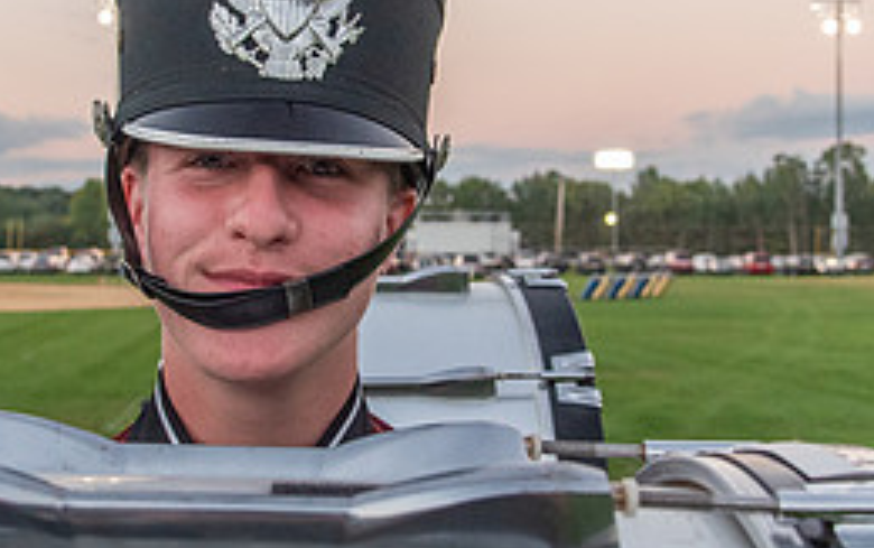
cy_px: 205
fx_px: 1716
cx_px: 362
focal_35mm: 72
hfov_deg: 28.5
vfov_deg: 18.1
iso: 1600
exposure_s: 1/125
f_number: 6.3
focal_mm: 24
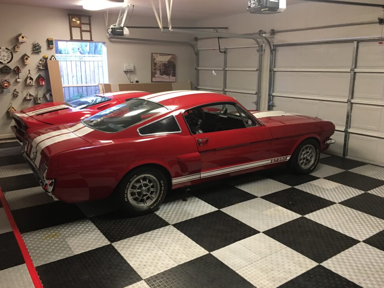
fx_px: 333
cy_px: 141
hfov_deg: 60.0
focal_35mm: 30
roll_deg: +1.3
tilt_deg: -11.8
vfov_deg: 46.8
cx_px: 194
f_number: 2.2
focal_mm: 4.15
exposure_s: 1/10
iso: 80
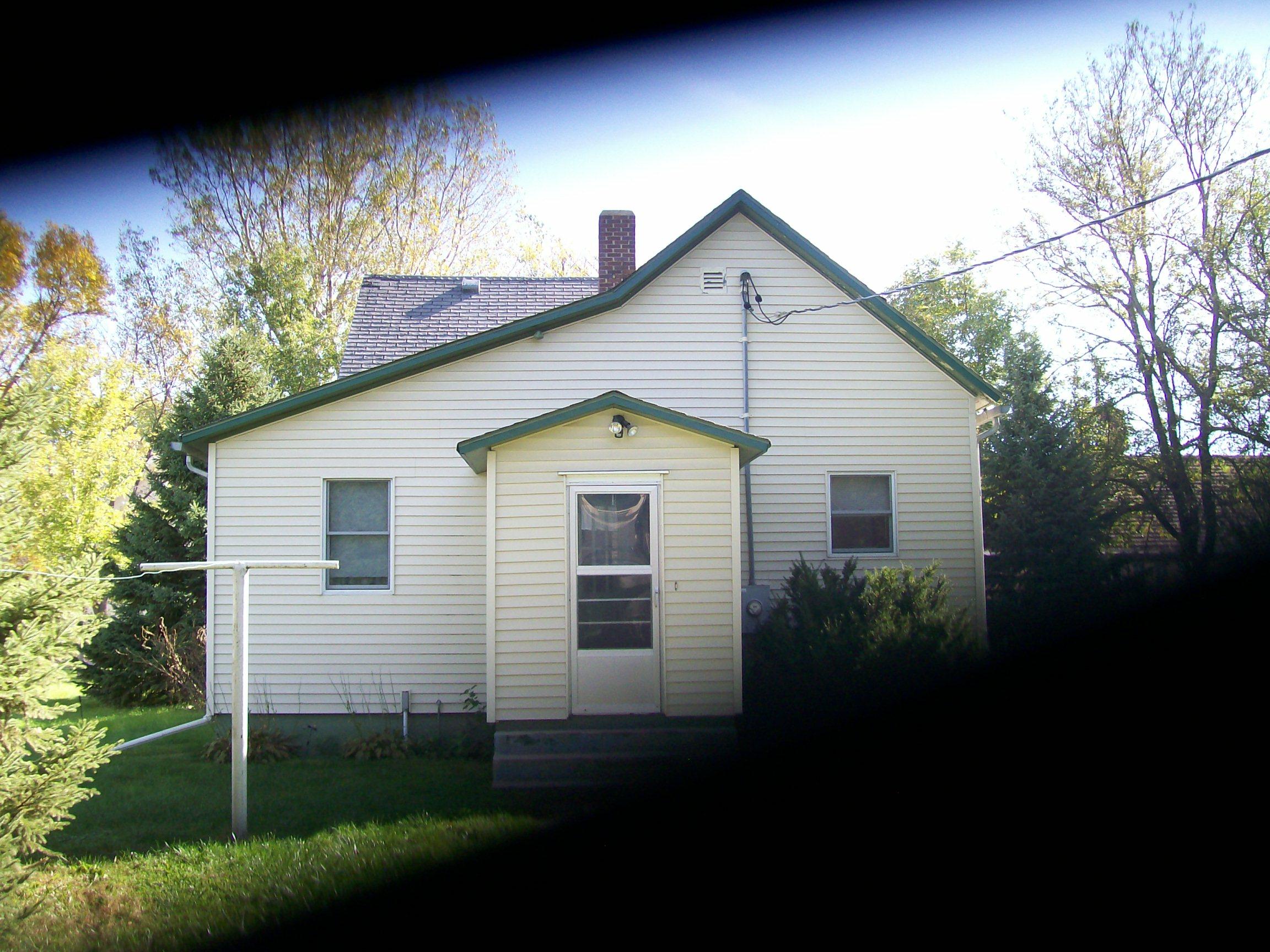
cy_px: 476
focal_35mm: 36
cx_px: 635
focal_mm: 6
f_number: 2.7
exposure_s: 1/210
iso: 80
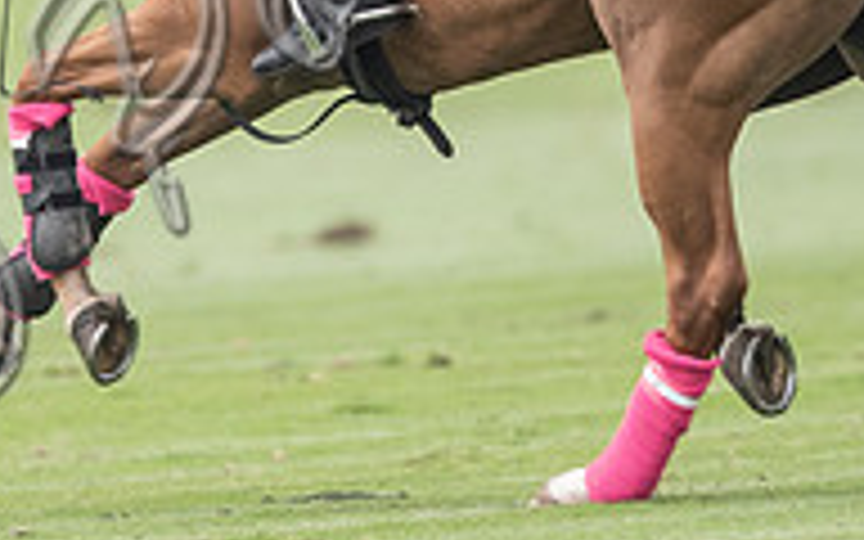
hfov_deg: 0.9
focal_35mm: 2465
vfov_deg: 0.5
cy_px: -234
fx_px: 58043
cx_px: 399
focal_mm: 500
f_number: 4
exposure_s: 1/1250
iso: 800
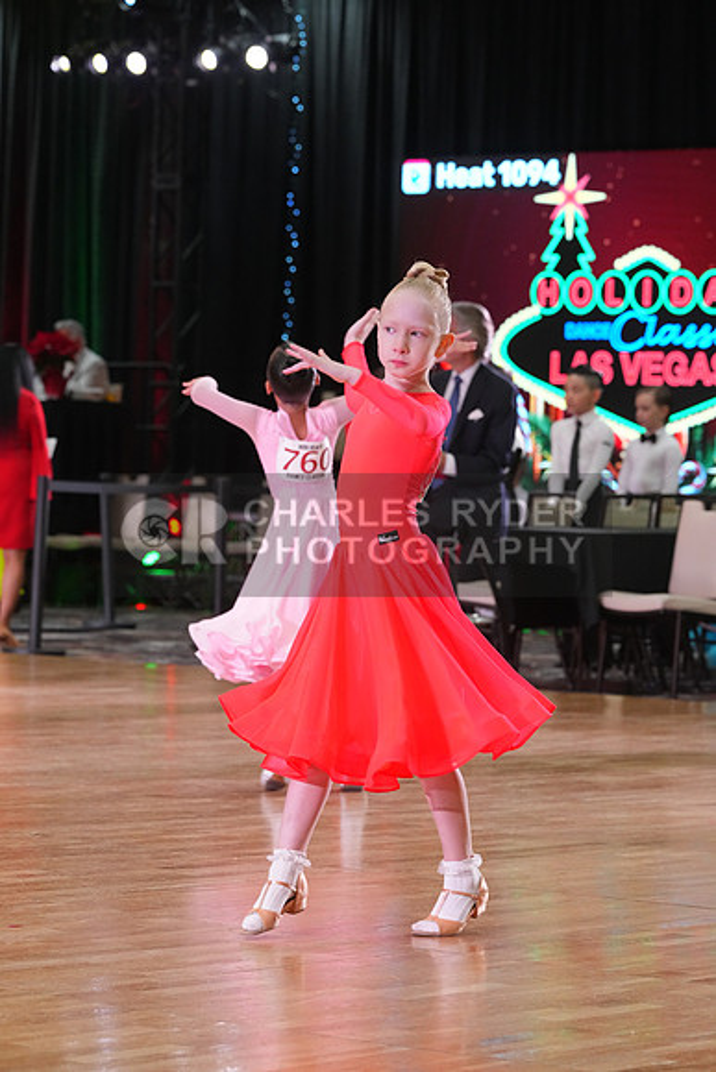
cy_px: 536
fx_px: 4025
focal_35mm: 135
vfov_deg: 15.2
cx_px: 358
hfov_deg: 10.2
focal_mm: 135
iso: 4000
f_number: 6.3
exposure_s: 1/200
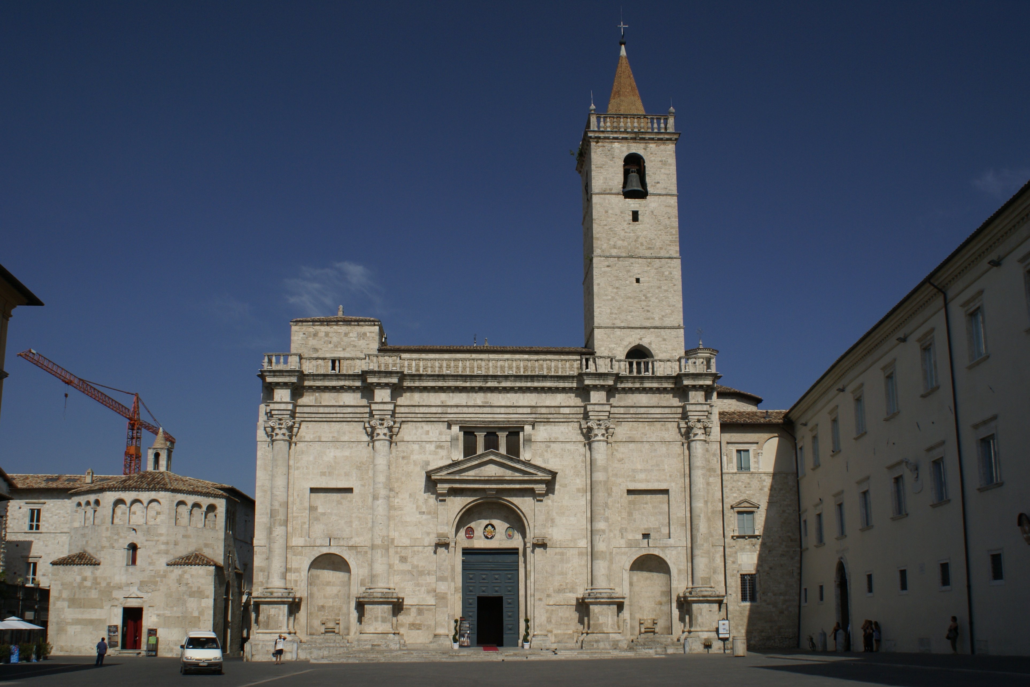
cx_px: 515
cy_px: 344
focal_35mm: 36
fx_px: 1030
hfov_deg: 53.1
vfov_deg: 36.9
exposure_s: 1/200
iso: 200
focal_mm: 24
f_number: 10
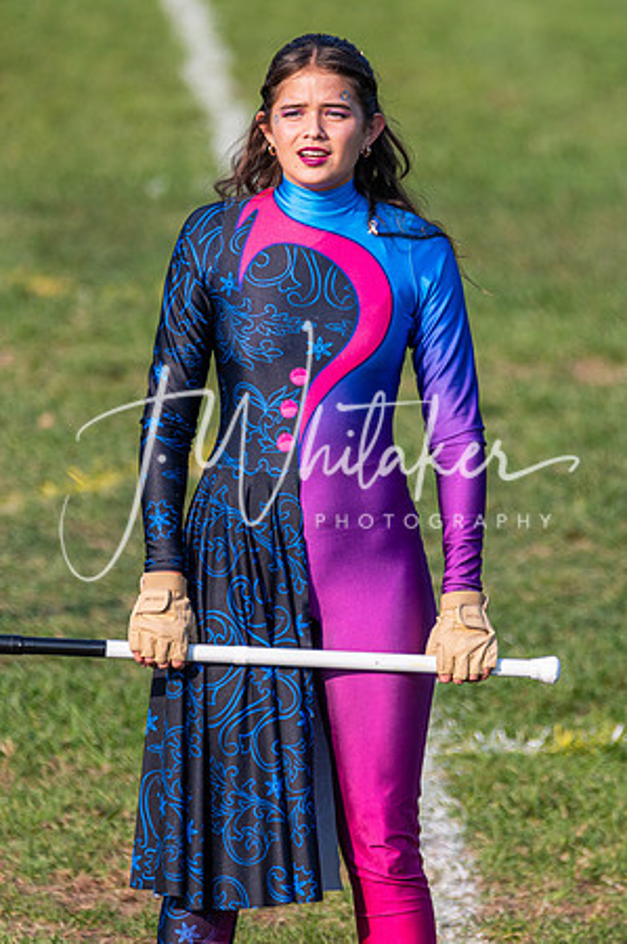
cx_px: 382
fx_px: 23491
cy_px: 443
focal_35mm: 897
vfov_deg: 2.3
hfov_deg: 1.5
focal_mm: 560
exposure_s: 1/1250
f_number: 7.1
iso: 400
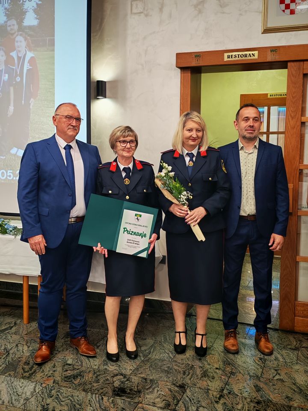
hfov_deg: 34.3
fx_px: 498
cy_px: 206
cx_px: 154
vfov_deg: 44.8
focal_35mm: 42
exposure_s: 1/100
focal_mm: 6.12
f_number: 1.9
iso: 400
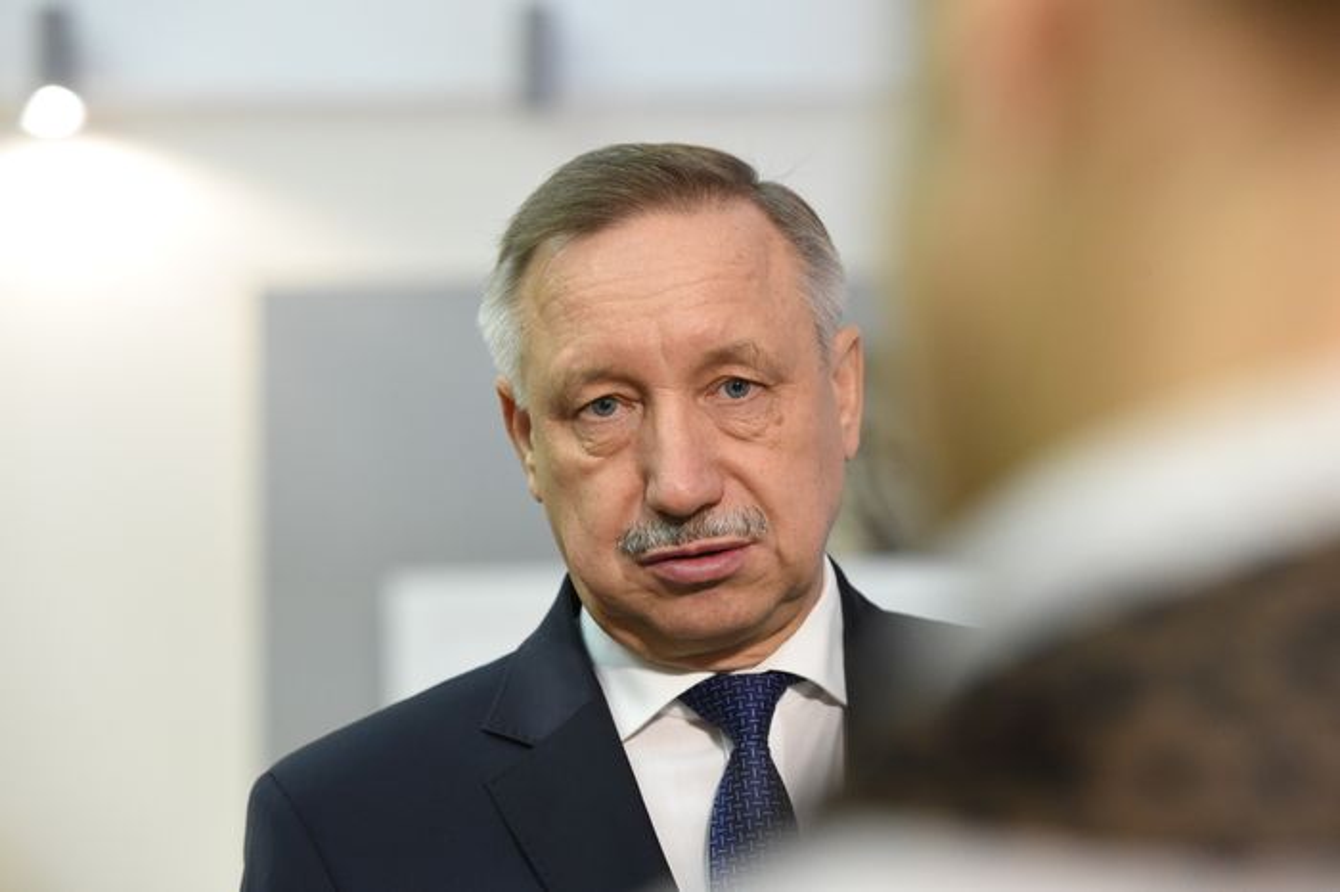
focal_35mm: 122
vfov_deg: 11.2
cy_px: 446
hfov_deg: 16.8
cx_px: 670
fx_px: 4539
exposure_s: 1/125
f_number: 5
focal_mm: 122
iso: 6400
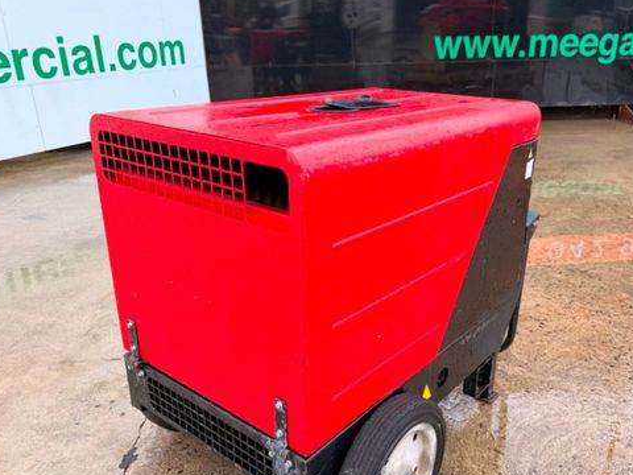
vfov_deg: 46.7
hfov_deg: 59.8
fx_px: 549
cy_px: 260
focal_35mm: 30
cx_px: 357
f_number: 1.78
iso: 80
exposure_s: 1/580
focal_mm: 6.76
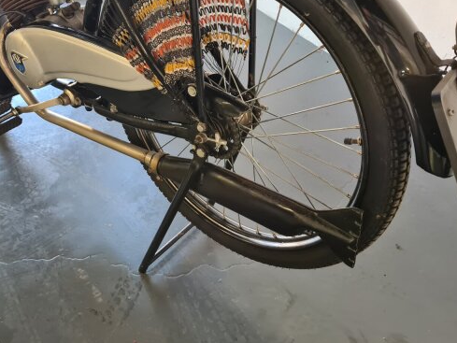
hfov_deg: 53.7
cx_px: 193
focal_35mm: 34
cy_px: 128
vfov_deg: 41.5
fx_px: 449
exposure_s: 1/50
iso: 500
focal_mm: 5.4
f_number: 1.8
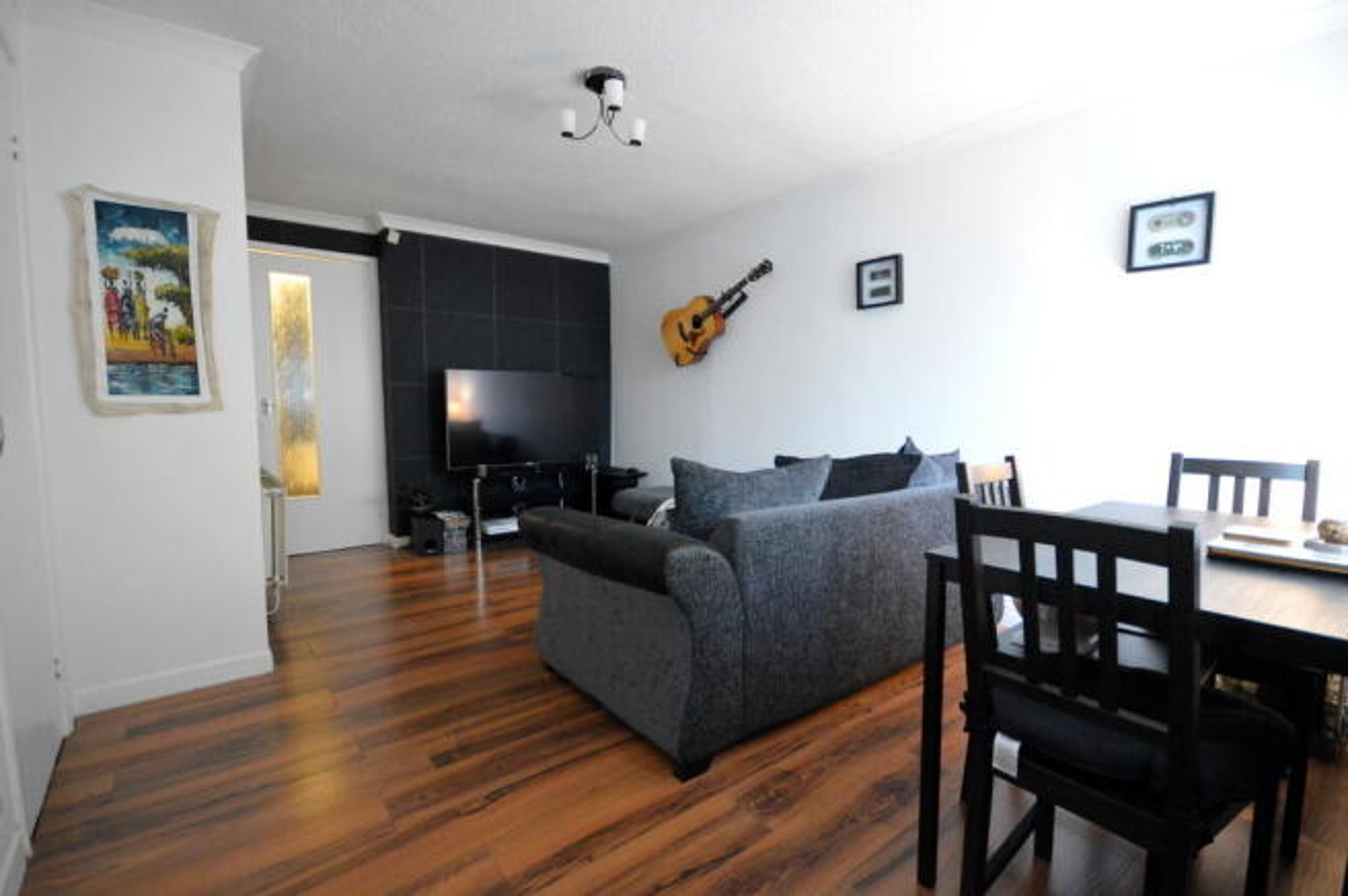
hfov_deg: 100.4
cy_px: 448
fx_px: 561
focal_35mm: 15
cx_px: 674
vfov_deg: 77.2
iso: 3200
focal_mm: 10
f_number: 4
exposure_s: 1/25
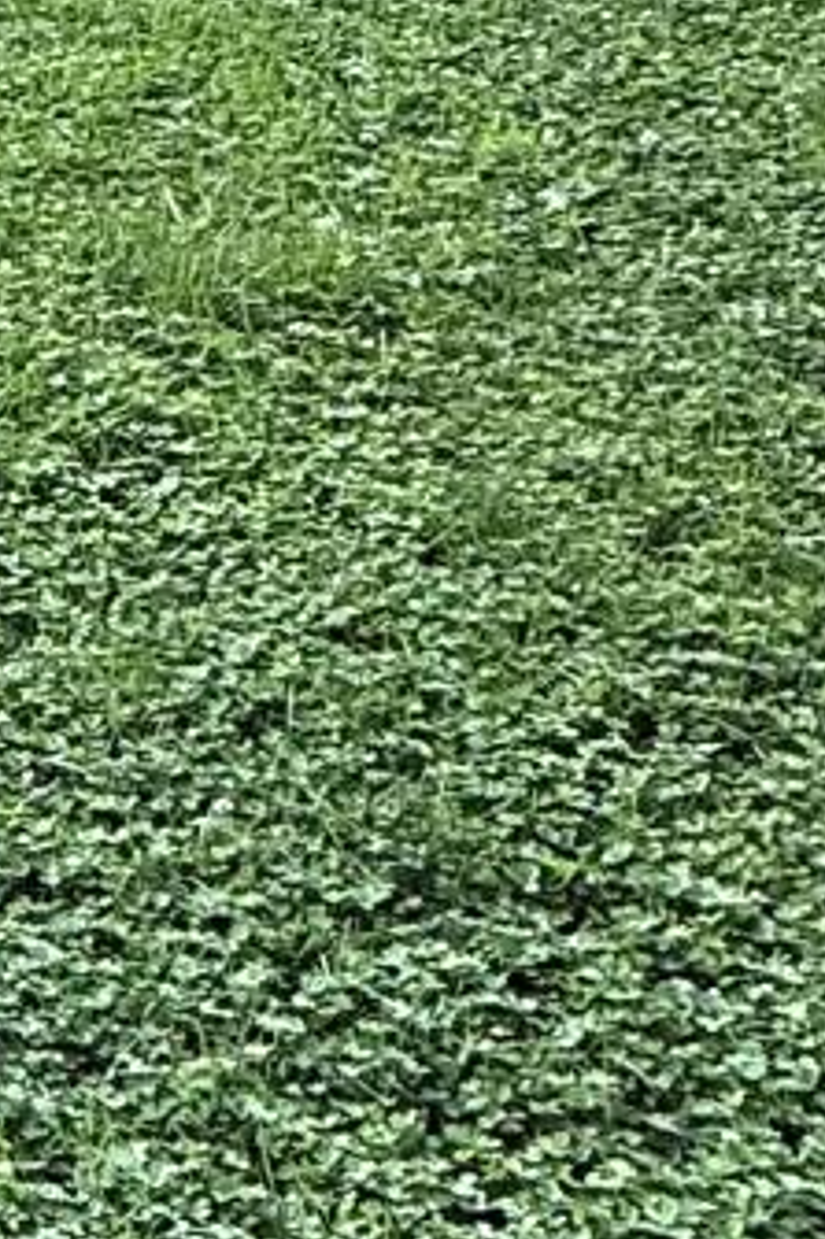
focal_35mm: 87
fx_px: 2993
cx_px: -1065
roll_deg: +0.4
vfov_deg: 21.1
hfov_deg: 12.7
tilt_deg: -10.7
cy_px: -407
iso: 80
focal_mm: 2.22
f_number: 2.2
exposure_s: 1/99
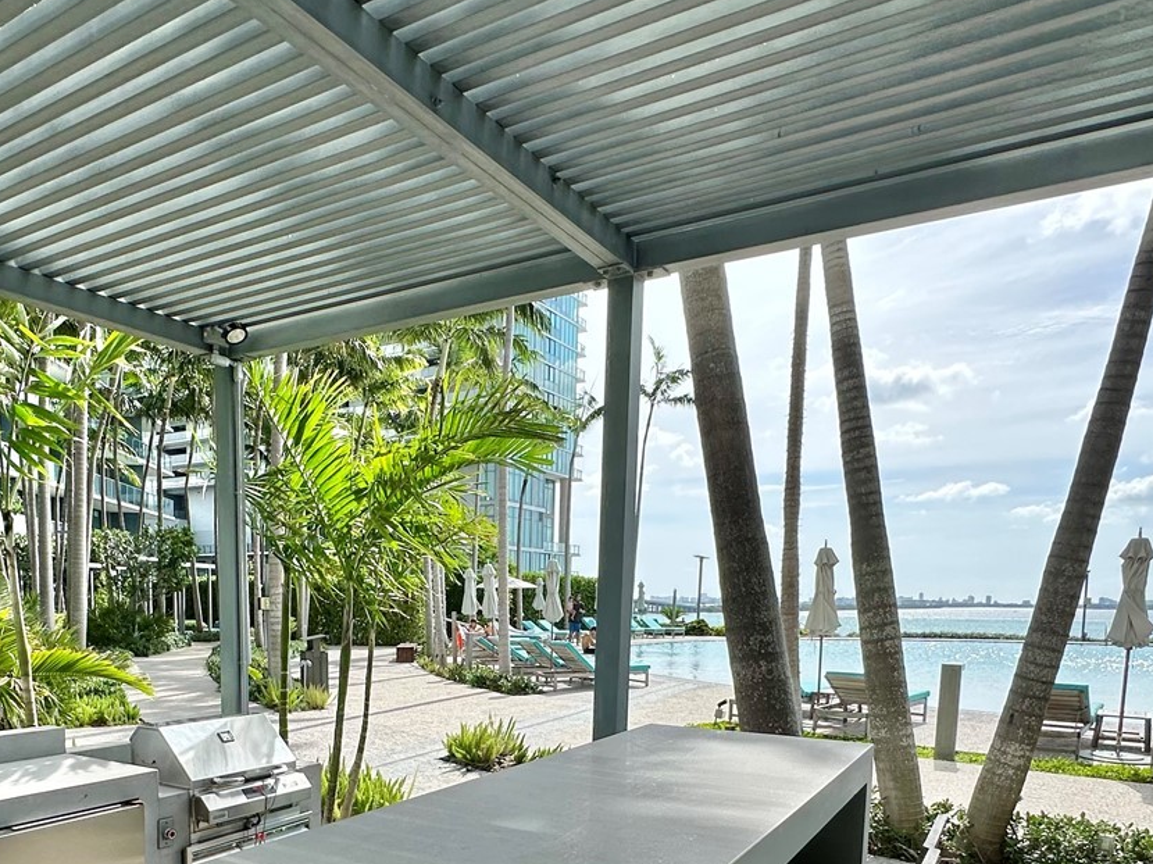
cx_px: 431
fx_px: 899
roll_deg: -1.0
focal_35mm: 27
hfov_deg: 64.4
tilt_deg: -7.8
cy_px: 707
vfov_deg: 48.1
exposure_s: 1/1261
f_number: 2.2
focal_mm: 2.22
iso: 50
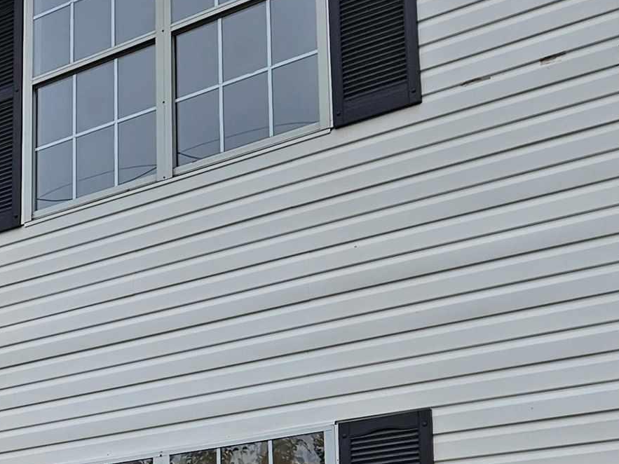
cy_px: 496
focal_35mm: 80
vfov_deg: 17.8
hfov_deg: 21.7
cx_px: -212
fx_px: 1430
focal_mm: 5.4
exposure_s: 1/857
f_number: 1.8
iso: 25
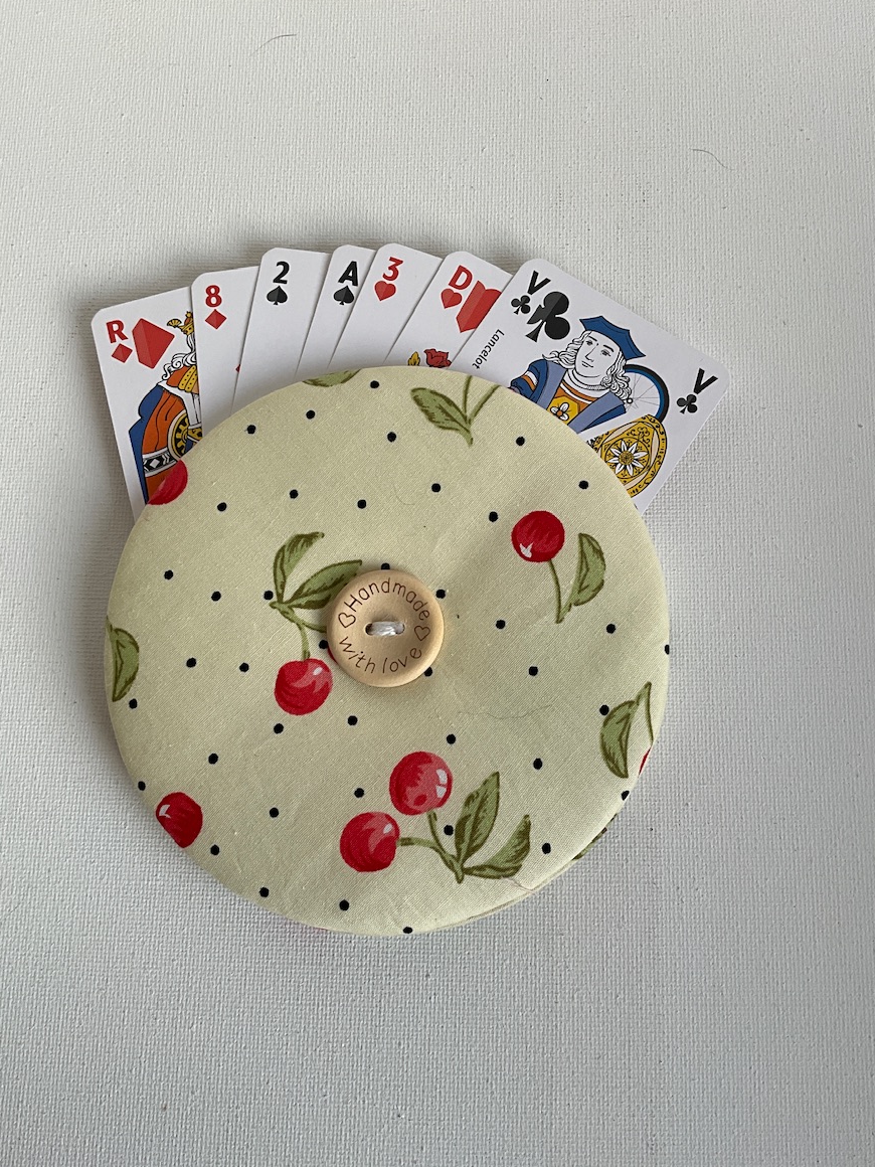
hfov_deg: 44.1
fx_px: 1078
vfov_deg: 56.8
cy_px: 590
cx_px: 463
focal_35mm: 32
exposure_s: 1/122
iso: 32
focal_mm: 3
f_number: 1.8
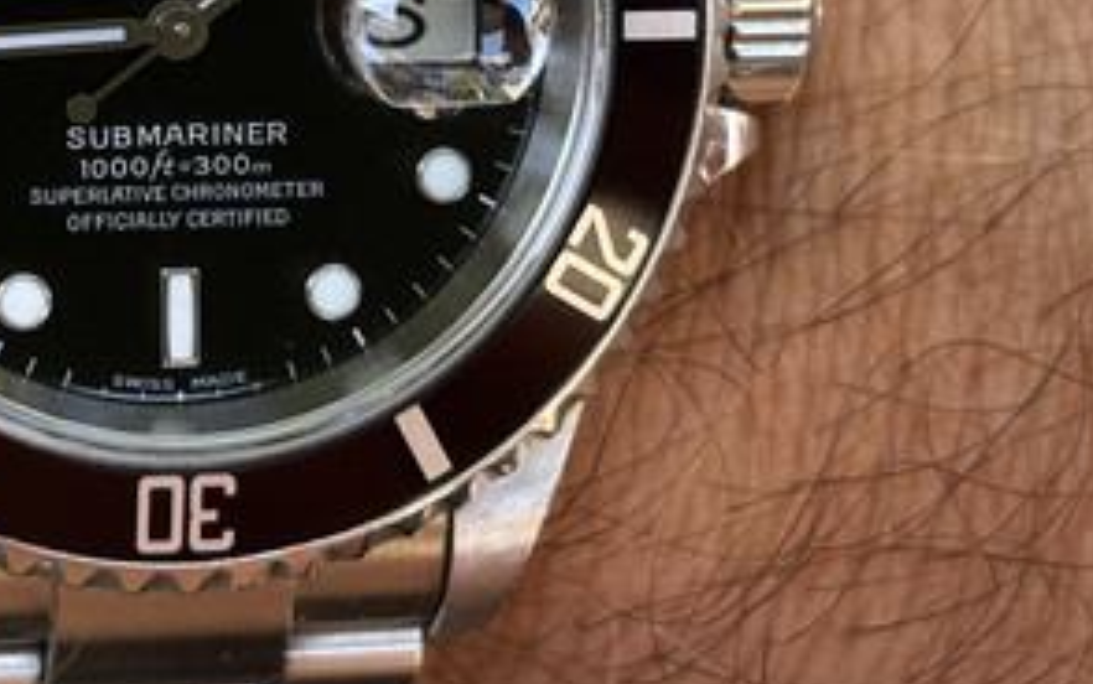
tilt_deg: -36.6
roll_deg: +3.3
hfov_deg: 17.3
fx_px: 3576
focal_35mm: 120
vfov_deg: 10.9
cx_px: 305
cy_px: 115
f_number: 1.6
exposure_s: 1/140
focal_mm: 5.96
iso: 25
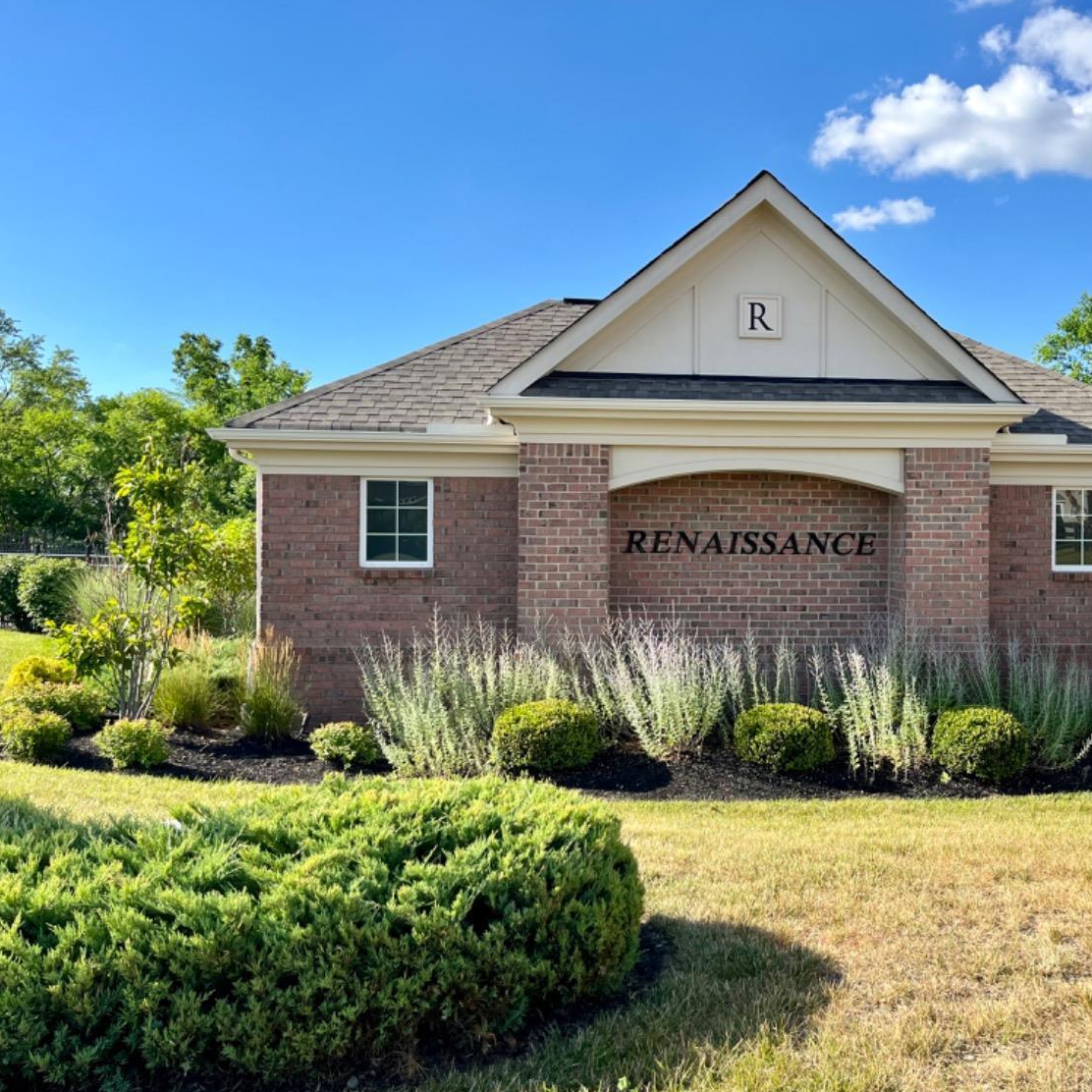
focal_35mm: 31
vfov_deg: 52.5
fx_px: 1106
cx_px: 723
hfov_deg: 51.6
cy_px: 548
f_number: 1.6
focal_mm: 5.1
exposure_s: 1/1923
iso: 50
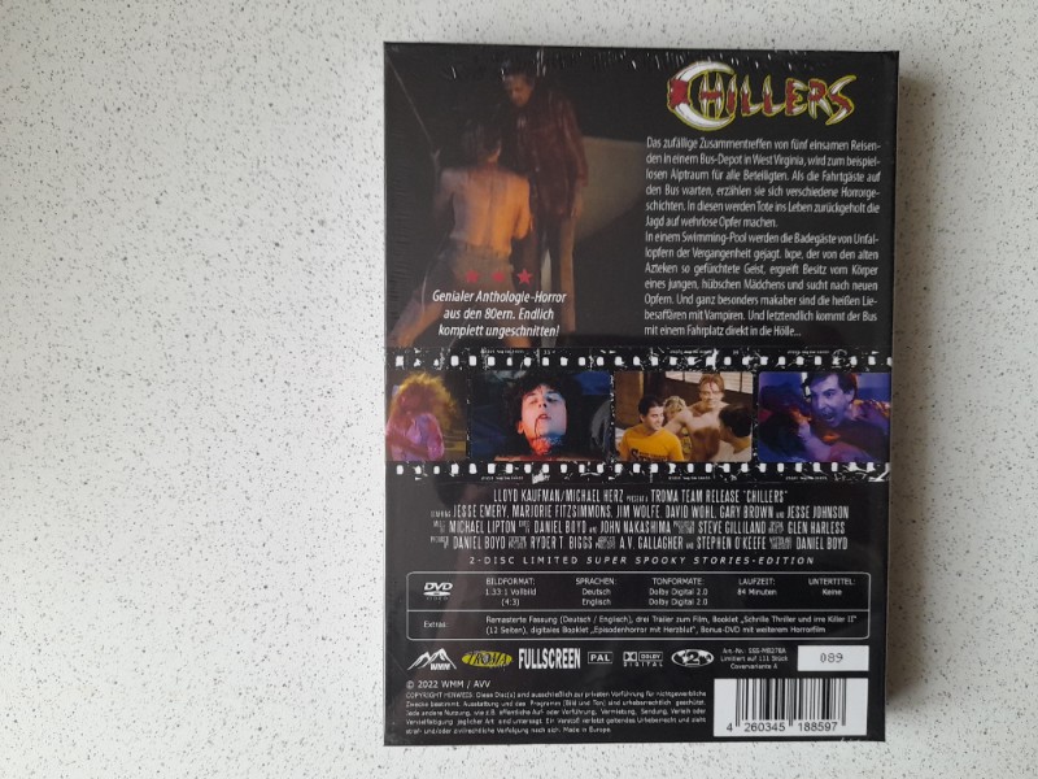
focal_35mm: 25
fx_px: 750
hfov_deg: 69.4
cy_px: 390
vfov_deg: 54.9
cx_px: 519
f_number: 2
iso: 100
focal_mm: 4.6
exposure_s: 1/60
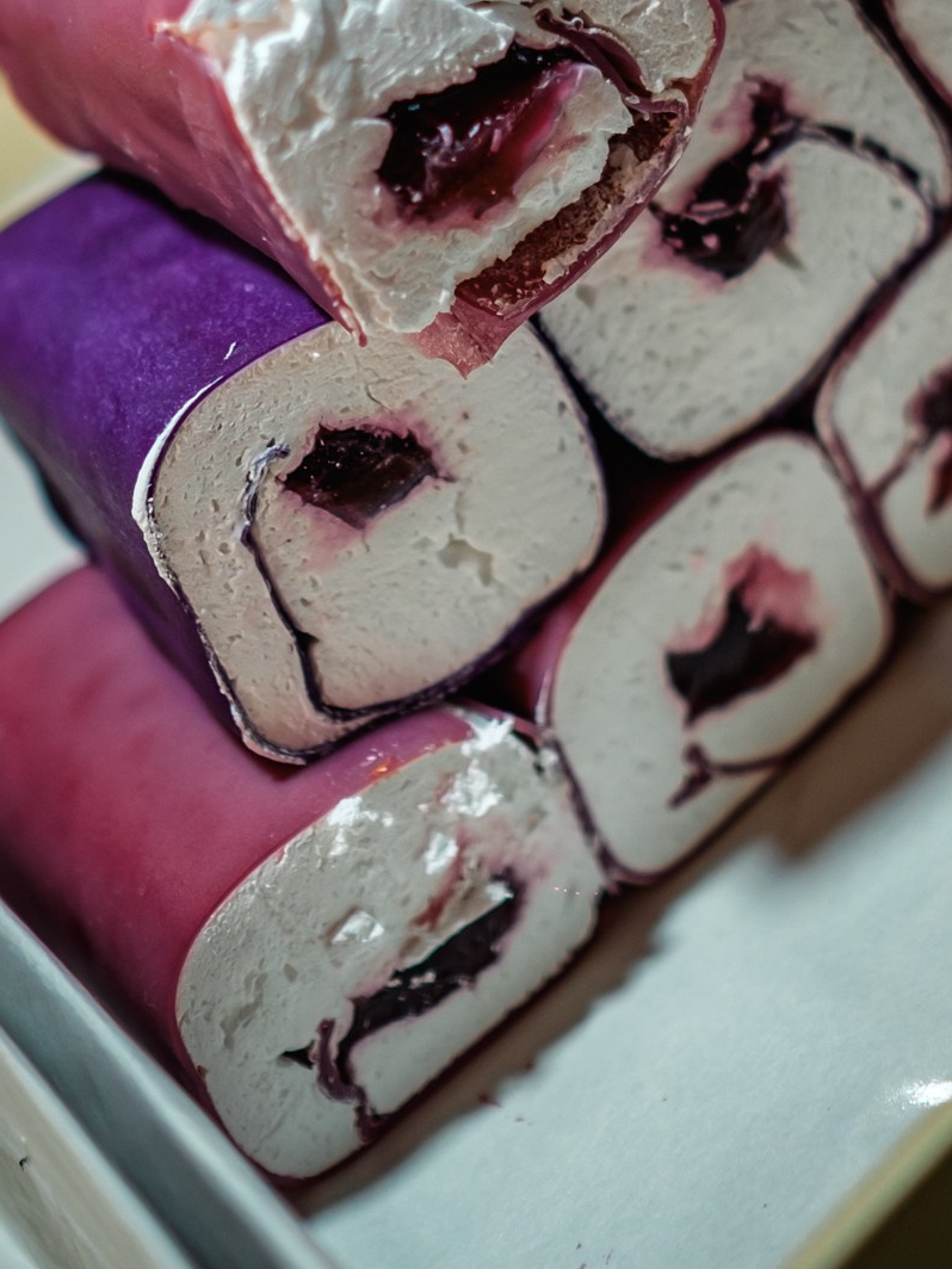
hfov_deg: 18.2
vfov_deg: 23.1
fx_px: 2970
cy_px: -10
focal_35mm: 81
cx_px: 629
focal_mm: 23
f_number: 1.4
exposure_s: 1/160
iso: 200
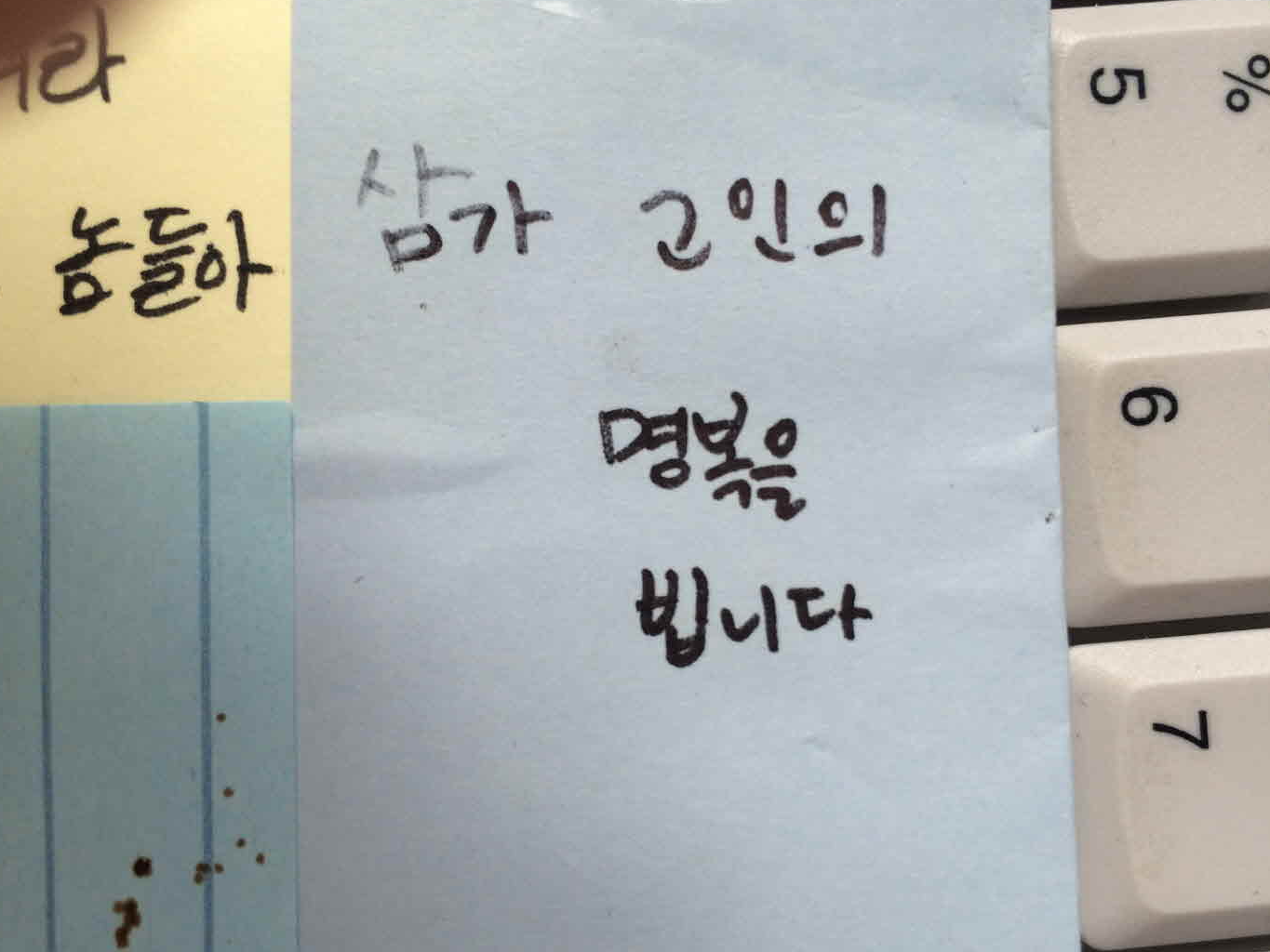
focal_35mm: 34
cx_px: 688
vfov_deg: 41.8
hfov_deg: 53.9
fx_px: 1248
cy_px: 514
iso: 50
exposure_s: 1/60
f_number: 2.2
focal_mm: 4.15
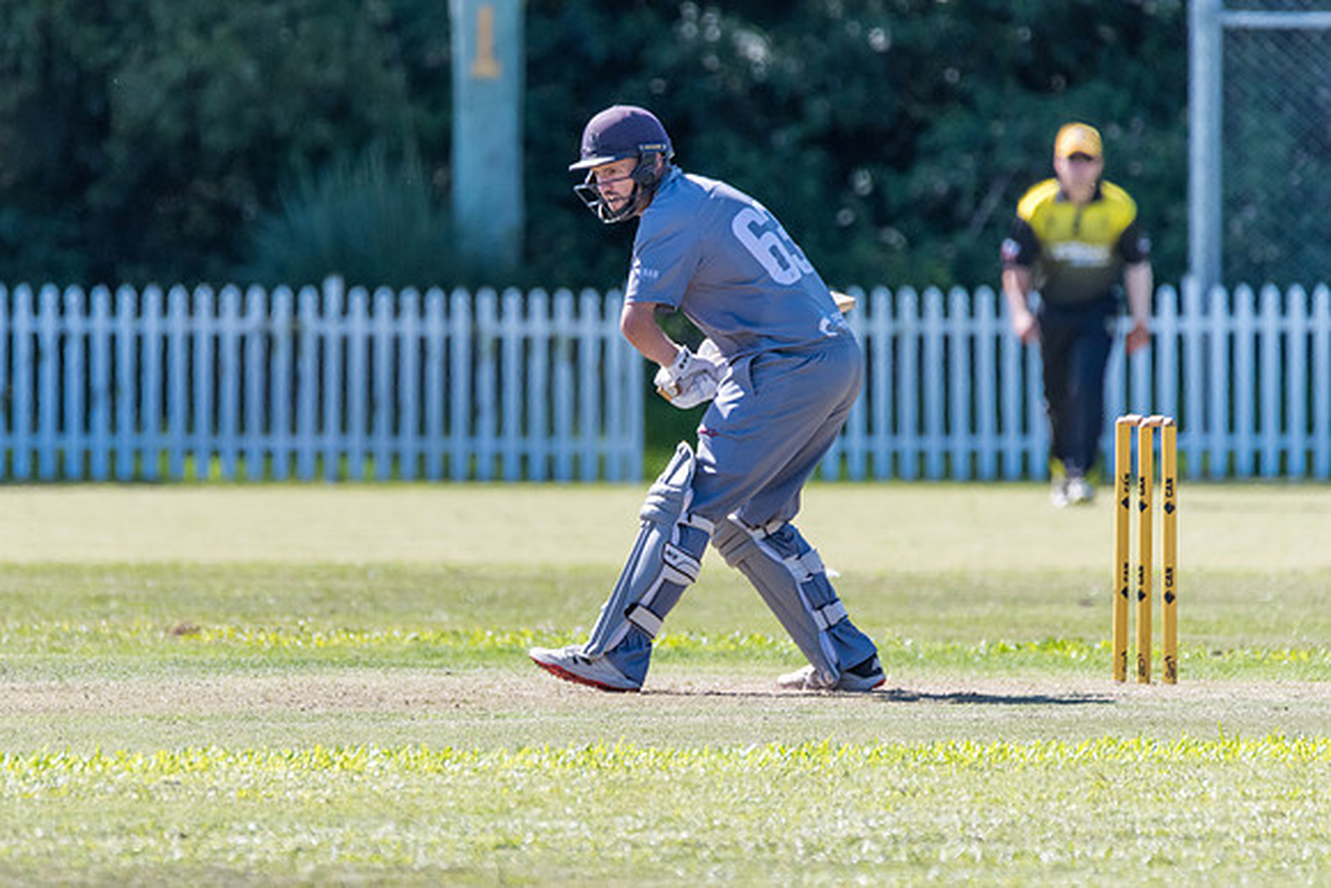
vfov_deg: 1.8
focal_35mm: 760
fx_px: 28097
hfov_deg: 2.7
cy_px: 505
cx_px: 515
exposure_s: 1/2000
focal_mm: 600
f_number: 6.3
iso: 1100
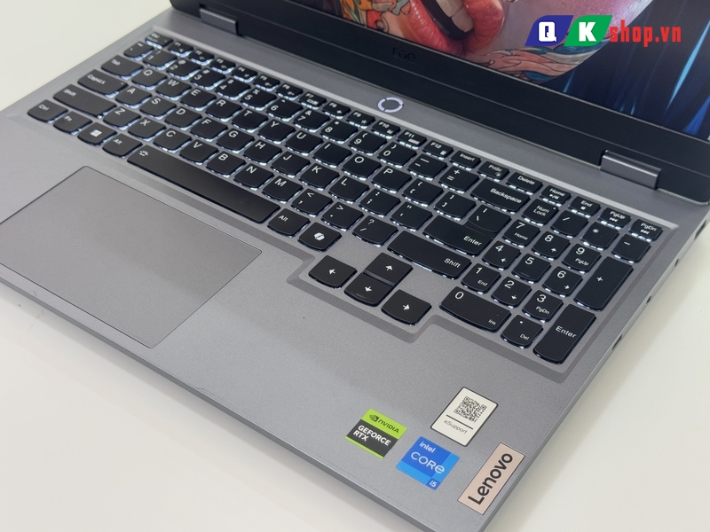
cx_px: 355
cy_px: 266
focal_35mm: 48
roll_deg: +2.1
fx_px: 985
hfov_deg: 39.7
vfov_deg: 30.3
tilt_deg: -42.7
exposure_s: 1/50
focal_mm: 6.76
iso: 64
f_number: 1.78
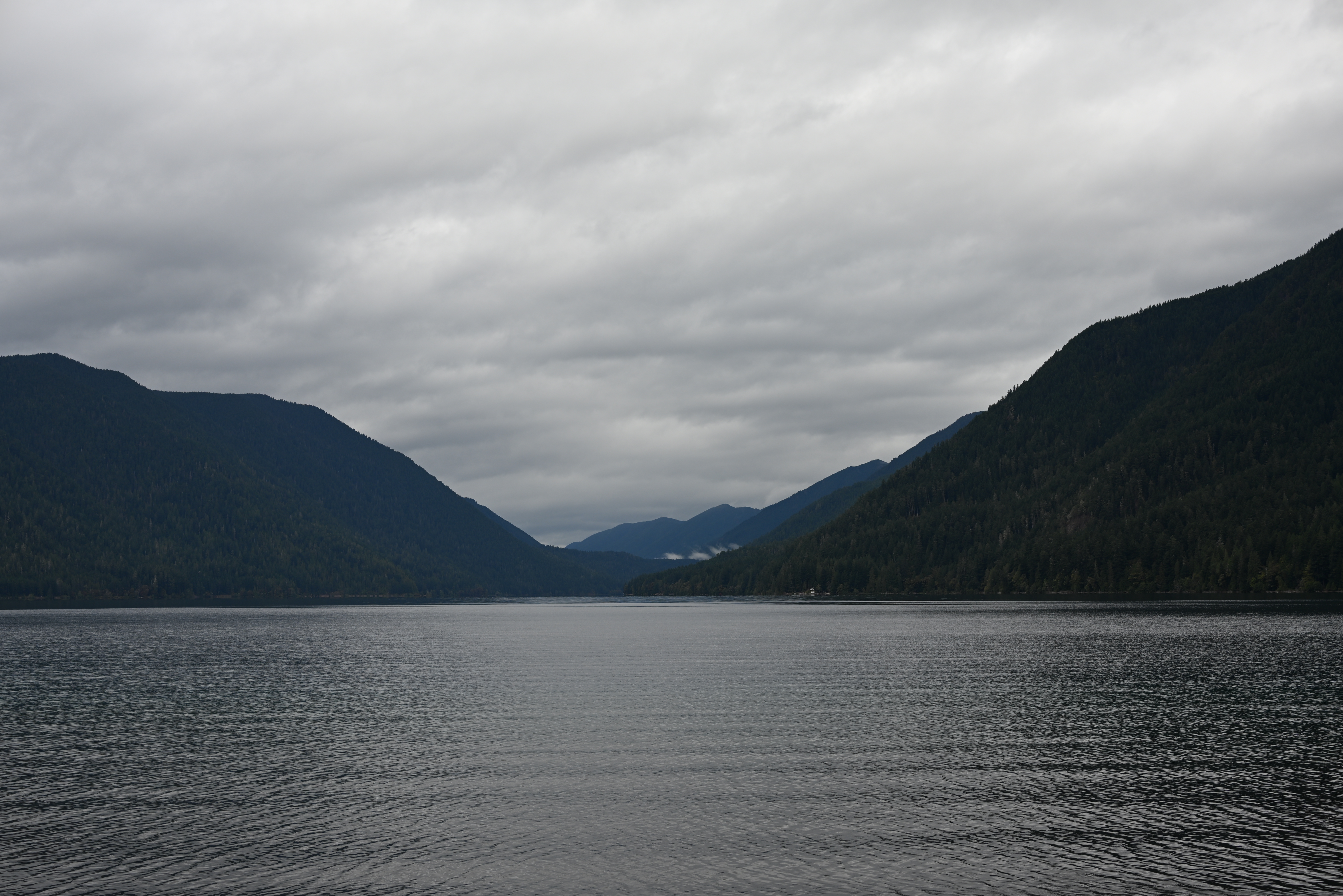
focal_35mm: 50
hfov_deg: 39.6
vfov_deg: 27.0
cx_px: 672
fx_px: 1865
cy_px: 448
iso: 100
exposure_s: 1/200
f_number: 7.1
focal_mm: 50
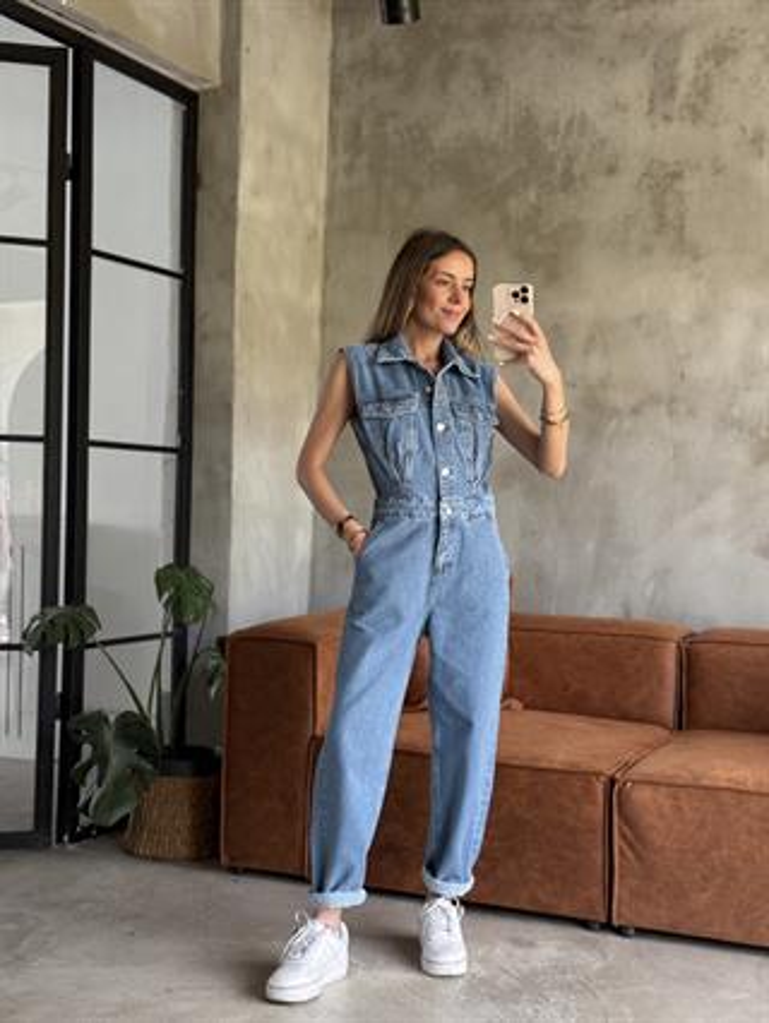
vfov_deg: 39.6
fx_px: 1420
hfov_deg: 30.3
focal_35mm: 48
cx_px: 384
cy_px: 512
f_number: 1.78
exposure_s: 1/60
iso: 160
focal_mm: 6.76
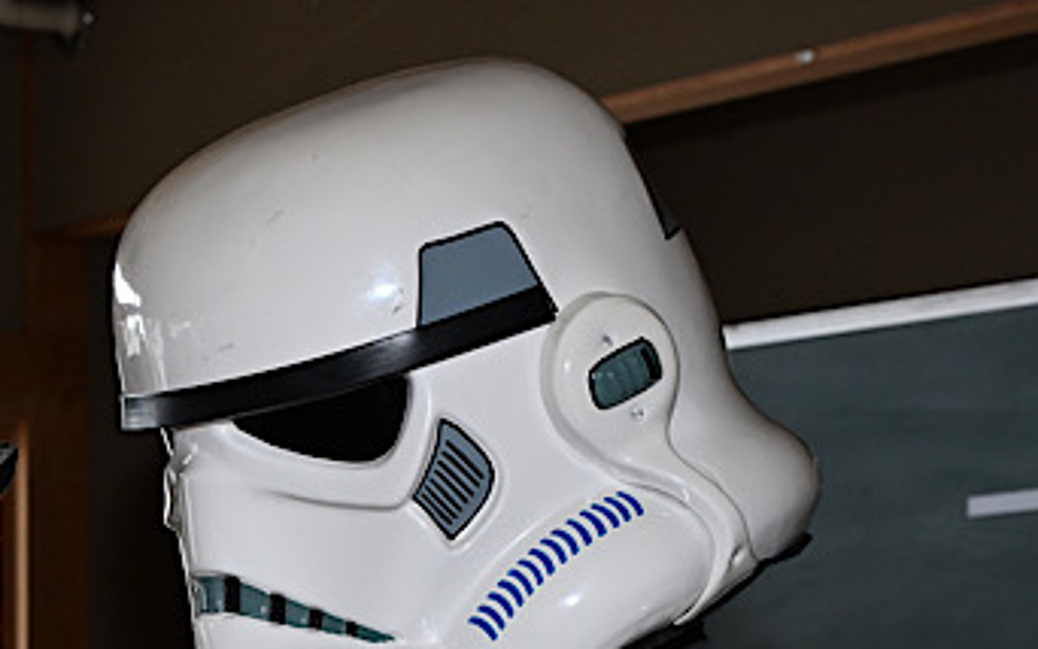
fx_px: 3707
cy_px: 963
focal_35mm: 131
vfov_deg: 9.7
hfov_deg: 15.6
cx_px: -9
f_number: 8
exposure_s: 1/125
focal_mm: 44
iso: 1000
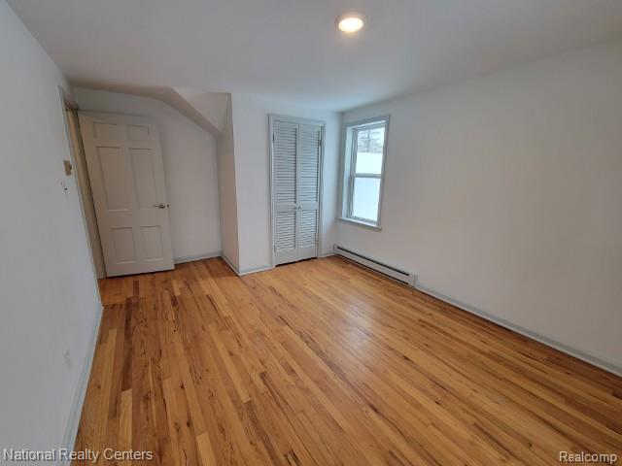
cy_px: 233
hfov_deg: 106.2
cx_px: 311
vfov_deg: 89.9
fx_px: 234
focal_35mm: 13
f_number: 2.2
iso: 80
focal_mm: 2.2
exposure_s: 1/60
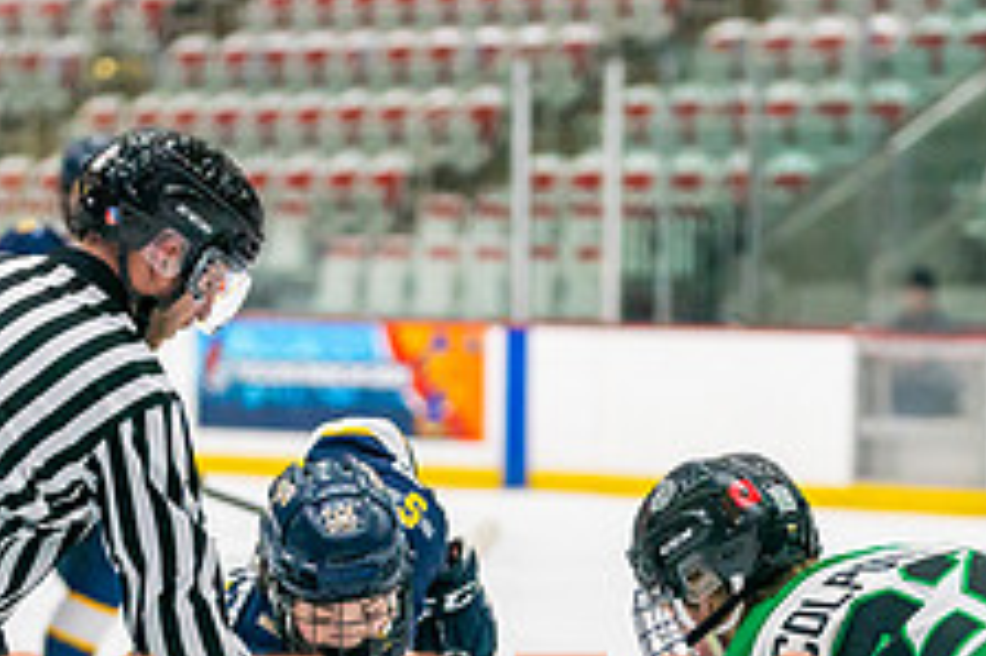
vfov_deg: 5.5
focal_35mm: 249
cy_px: 764
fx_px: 6815
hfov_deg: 8.3
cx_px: 396
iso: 3200
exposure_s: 1/1250
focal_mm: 96
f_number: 2.8
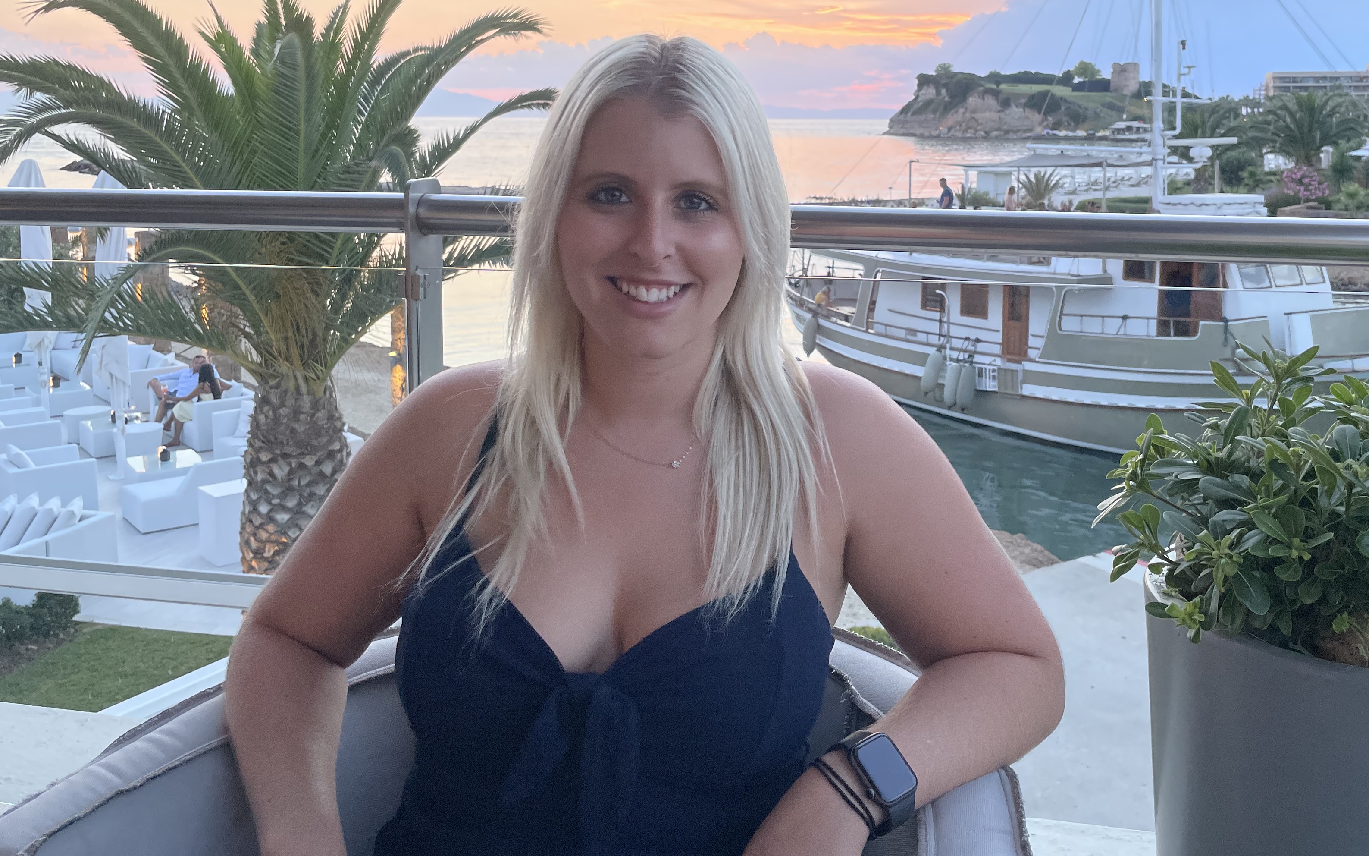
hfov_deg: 55.1
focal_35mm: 35
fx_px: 1306
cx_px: 793
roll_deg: +0.2
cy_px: 258
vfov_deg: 35.8
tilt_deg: -5.3
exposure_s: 1/152
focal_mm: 4.2
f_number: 1.6
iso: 32
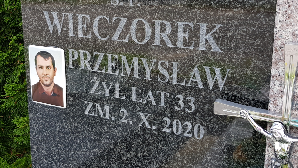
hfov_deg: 66.1
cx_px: 152
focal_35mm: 29
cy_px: 66
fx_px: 229
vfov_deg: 39.9
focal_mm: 4.2
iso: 40
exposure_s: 1/399
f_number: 1.7
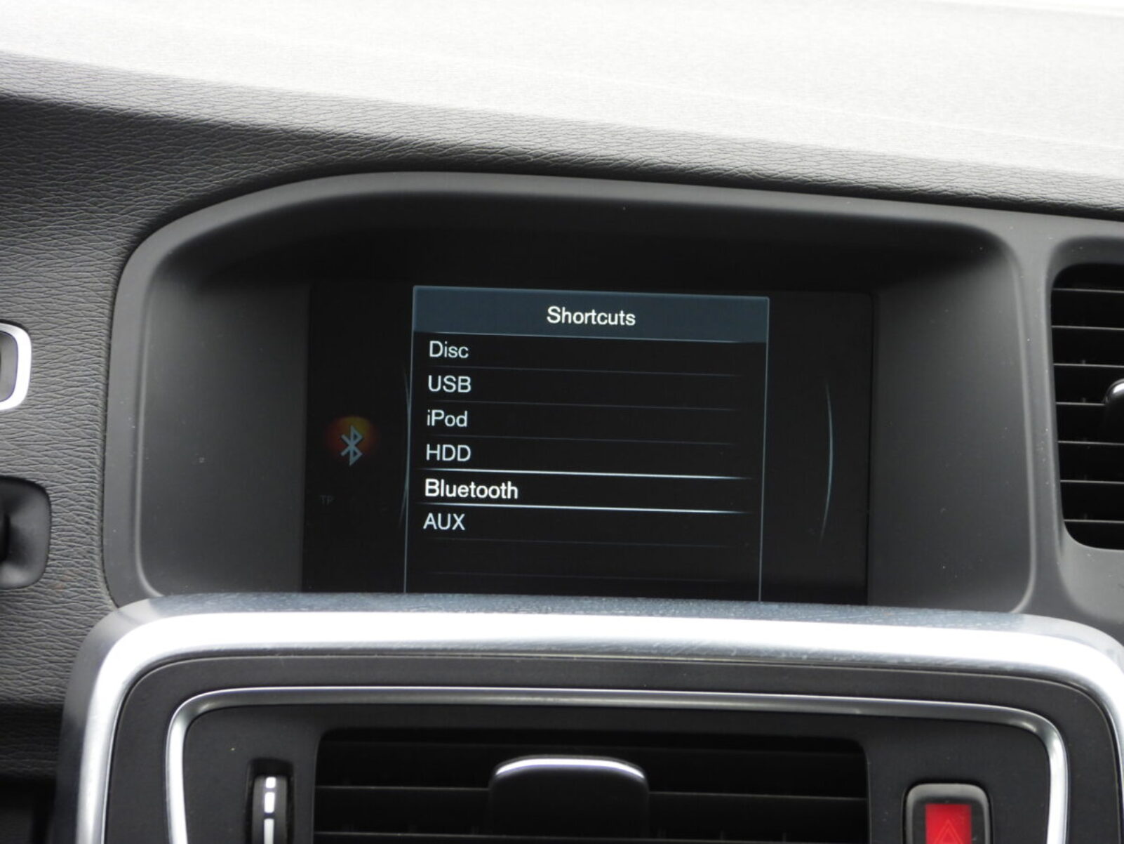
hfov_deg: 17.1
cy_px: 422
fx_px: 3735
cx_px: 562
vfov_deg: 12.9
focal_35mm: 115
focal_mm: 20.7
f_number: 4
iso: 220
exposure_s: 1/60
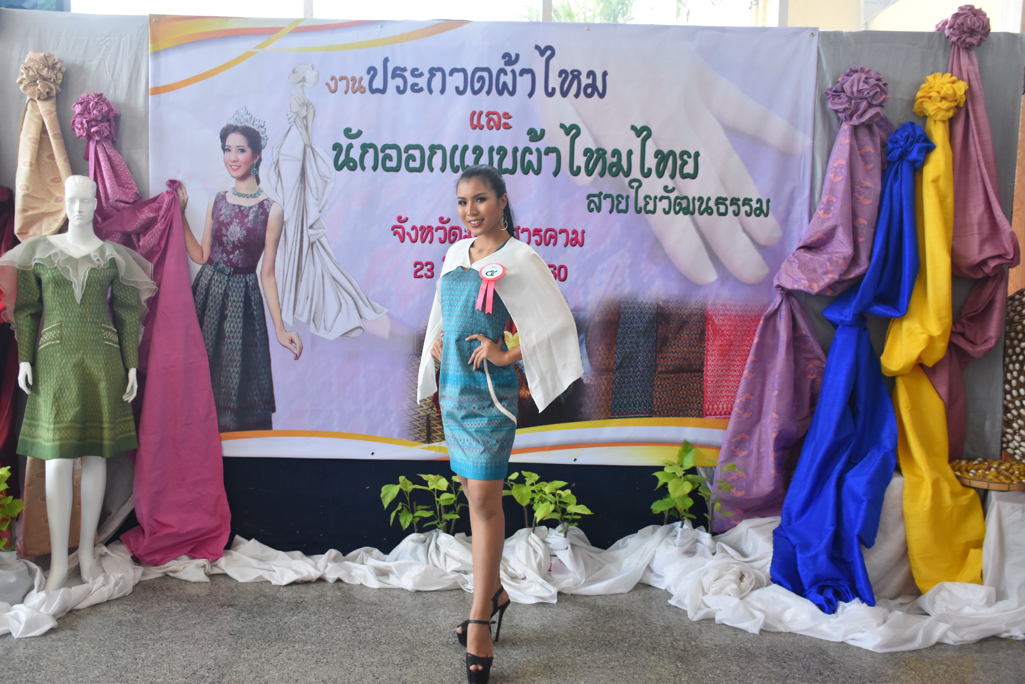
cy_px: 342
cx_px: 512
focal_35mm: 33
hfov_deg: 57.2
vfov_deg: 40.0
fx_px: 940
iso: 800
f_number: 3.5
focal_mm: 22
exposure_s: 1/60
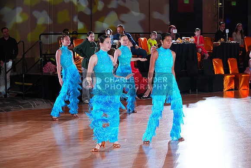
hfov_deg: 23.1
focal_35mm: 88
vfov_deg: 15.5
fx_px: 614
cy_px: 84
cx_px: 126
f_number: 5.6
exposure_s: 1/400
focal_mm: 88
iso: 5000
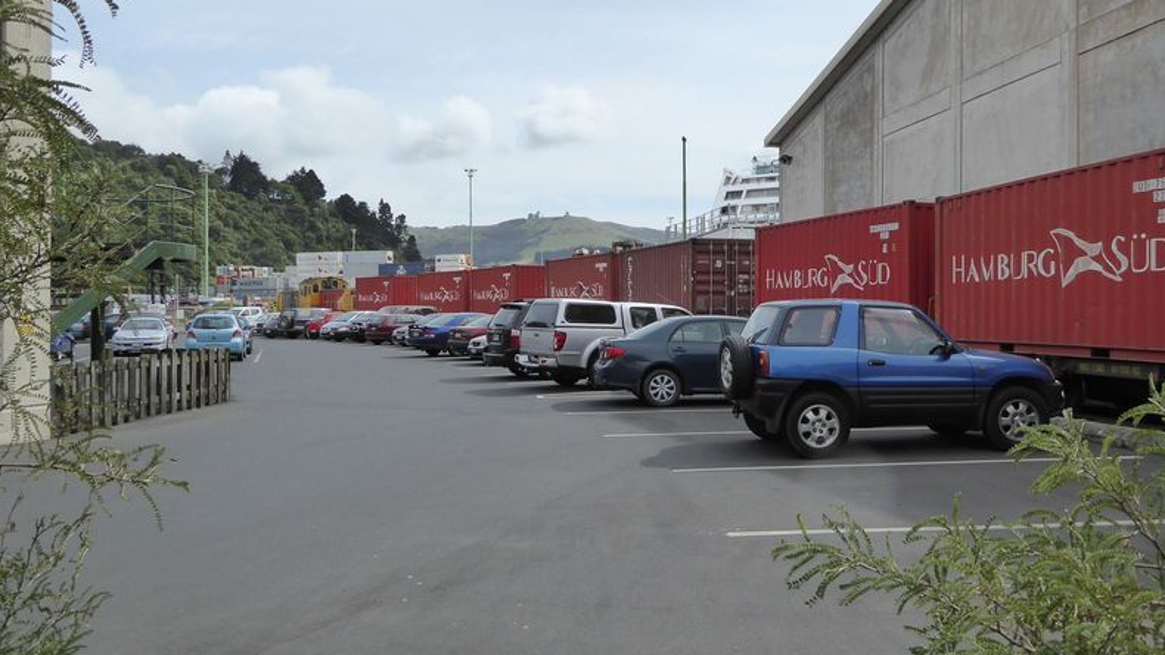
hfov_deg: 61.0
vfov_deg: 36.6
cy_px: 305
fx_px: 988
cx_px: 584
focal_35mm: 32
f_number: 3.5
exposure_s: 1/1300
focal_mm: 5
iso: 160
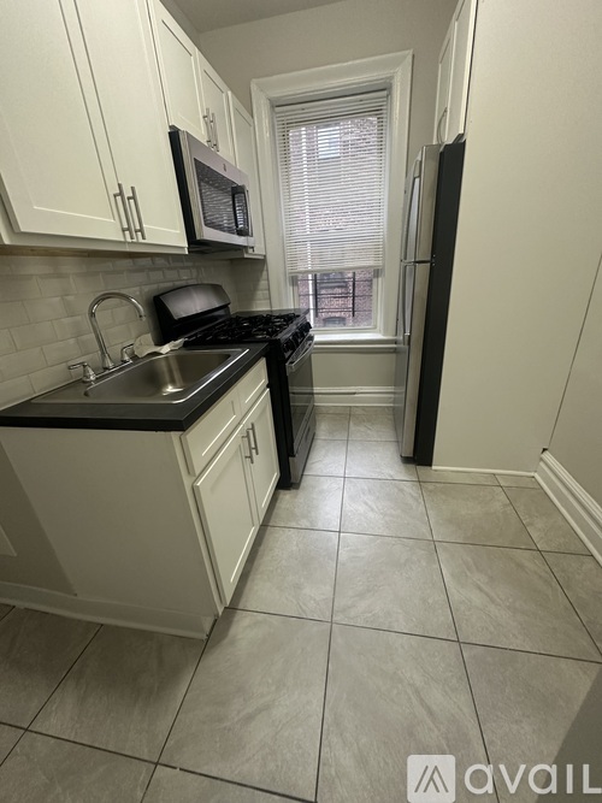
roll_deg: +4.4
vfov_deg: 102.1
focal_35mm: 14
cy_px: 402
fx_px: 325
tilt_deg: -22.6
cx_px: 301
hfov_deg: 85.7
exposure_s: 1/60
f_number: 2.2
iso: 320
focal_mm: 2.22
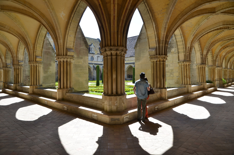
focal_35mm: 24
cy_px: 78
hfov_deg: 73.9
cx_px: 117
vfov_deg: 52.9
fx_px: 156
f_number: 5
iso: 100
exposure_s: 1/200
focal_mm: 16
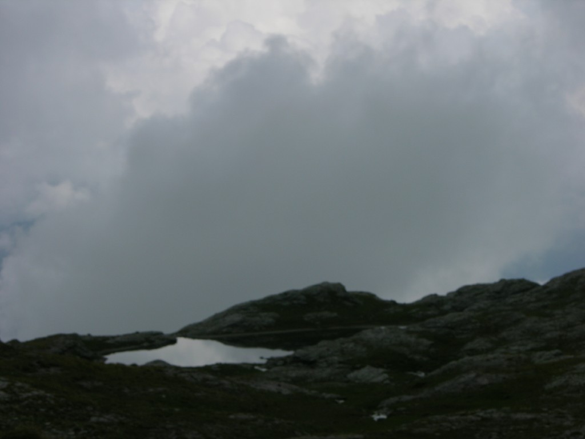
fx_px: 1572
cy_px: 220
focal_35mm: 93
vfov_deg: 15.9
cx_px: 292
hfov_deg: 21.1
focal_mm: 23.7
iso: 50
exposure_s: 1/524
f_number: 5.7
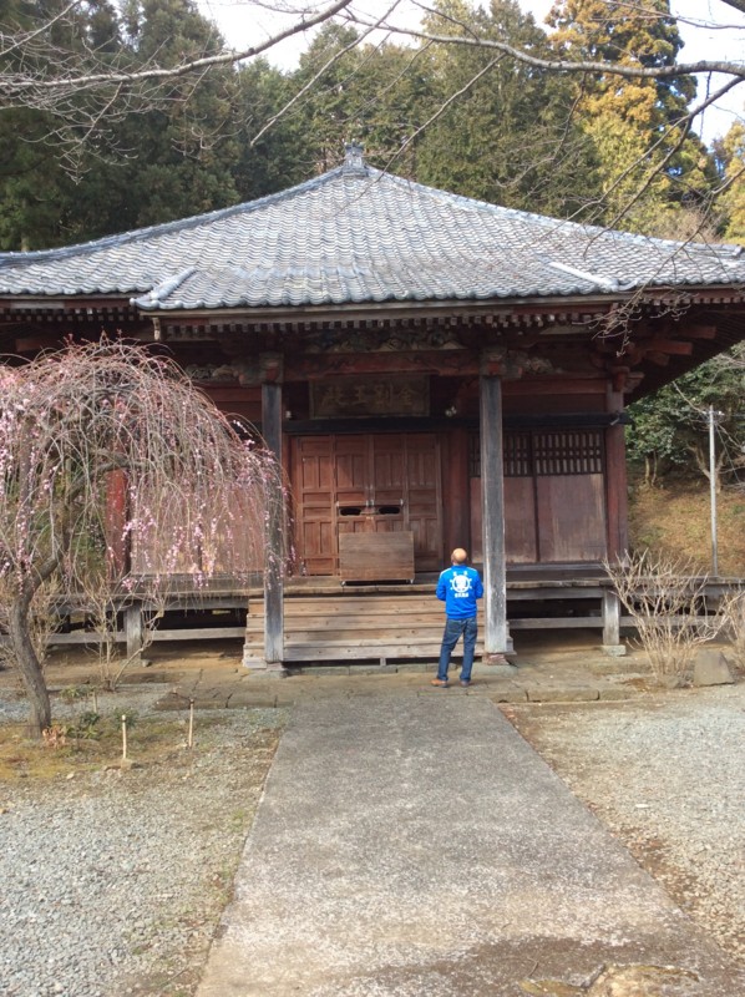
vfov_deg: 56.9
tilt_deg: +3.6
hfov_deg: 44.1
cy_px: 498
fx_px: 920
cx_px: 372
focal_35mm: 32
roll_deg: +1.6
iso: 32
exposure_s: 1/160
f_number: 2.4
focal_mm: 3.3
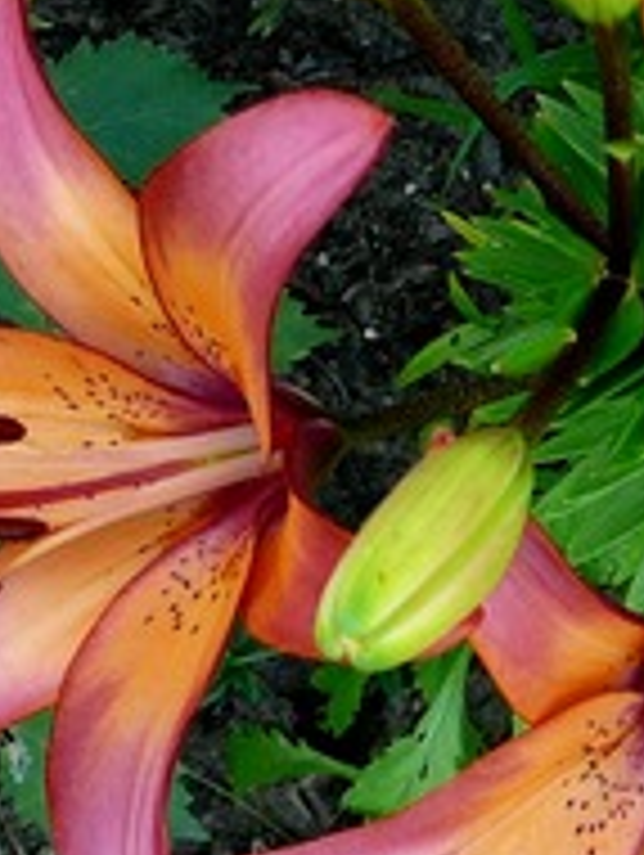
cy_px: 297
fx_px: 2005
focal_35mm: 81
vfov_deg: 24.0
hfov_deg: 18.1
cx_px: 518
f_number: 2.8
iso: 80
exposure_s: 1/60
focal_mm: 5.2
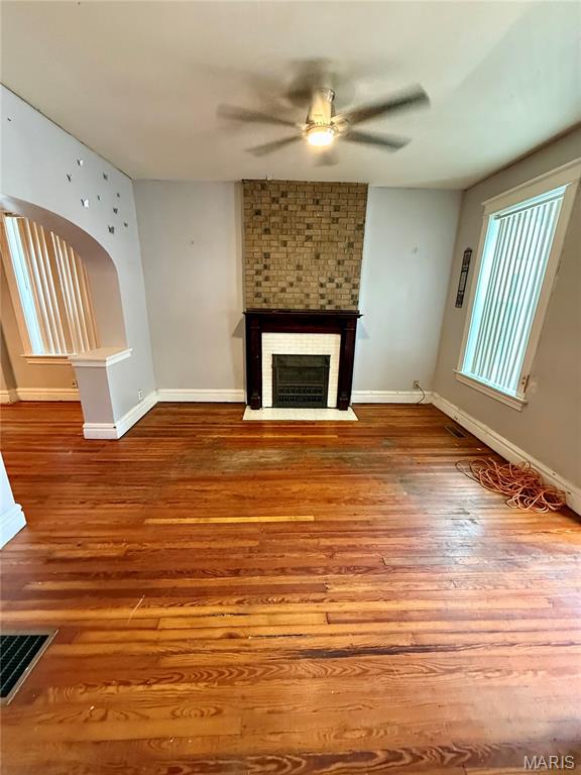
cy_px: 388
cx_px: 290
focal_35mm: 14
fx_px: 313
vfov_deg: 102.1
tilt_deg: -15.9
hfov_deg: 85.7
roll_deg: -1.0
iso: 640
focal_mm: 2.22
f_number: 2.2
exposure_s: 1/60
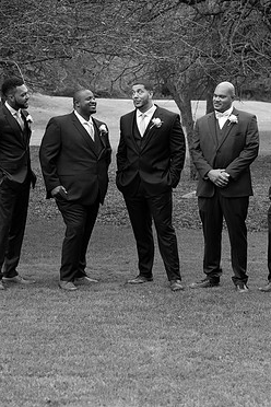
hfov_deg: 17.5
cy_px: 203
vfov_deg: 26.0
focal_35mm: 78
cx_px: 163
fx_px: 881
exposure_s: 1/200
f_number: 3.2
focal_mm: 50
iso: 100
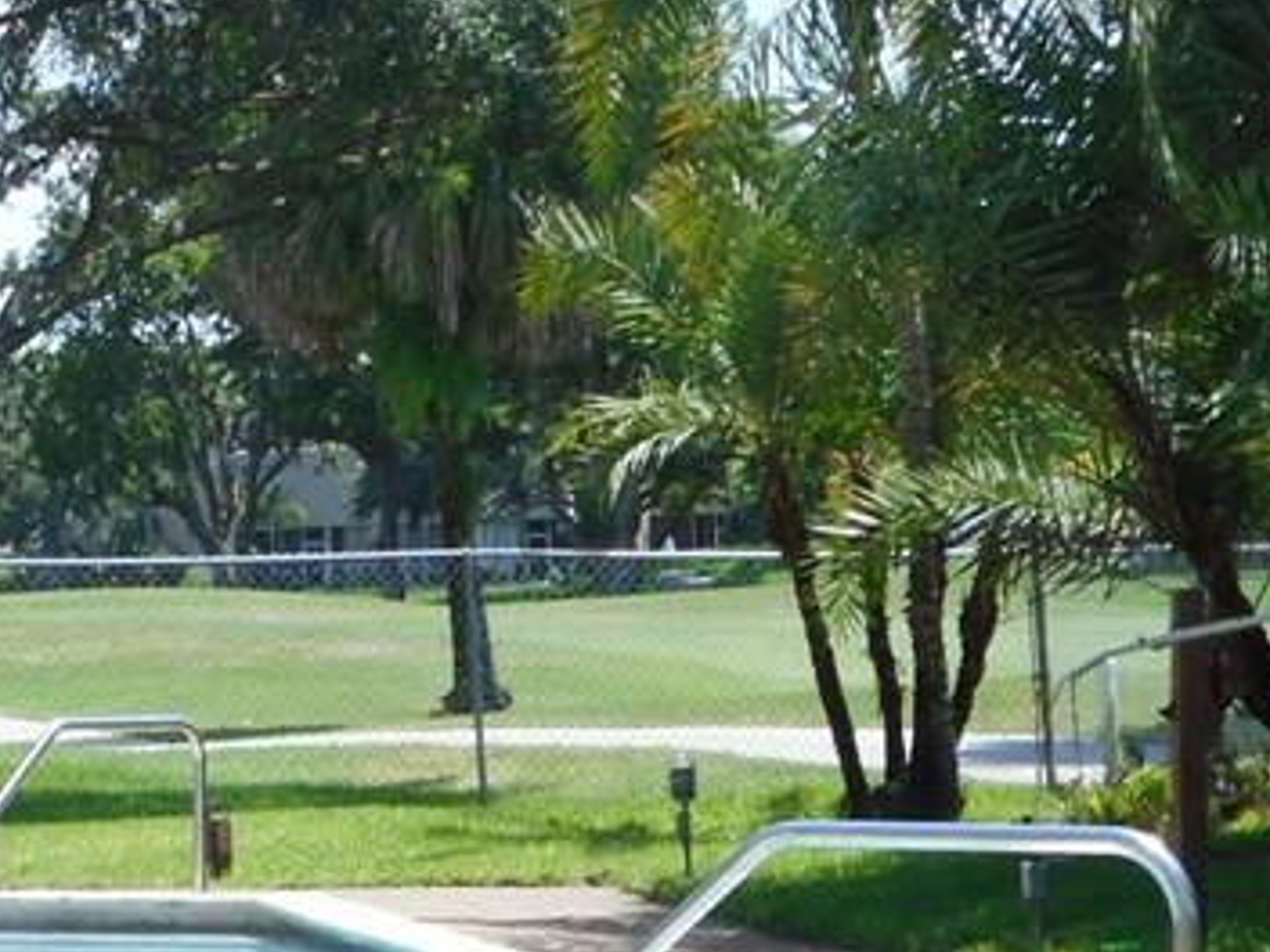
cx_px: -408
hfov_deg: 9.9
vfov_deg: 7.6
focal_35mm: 195
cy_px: 321
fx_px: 7154
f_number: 5.3
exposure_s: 1/160
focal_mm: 12
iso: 80
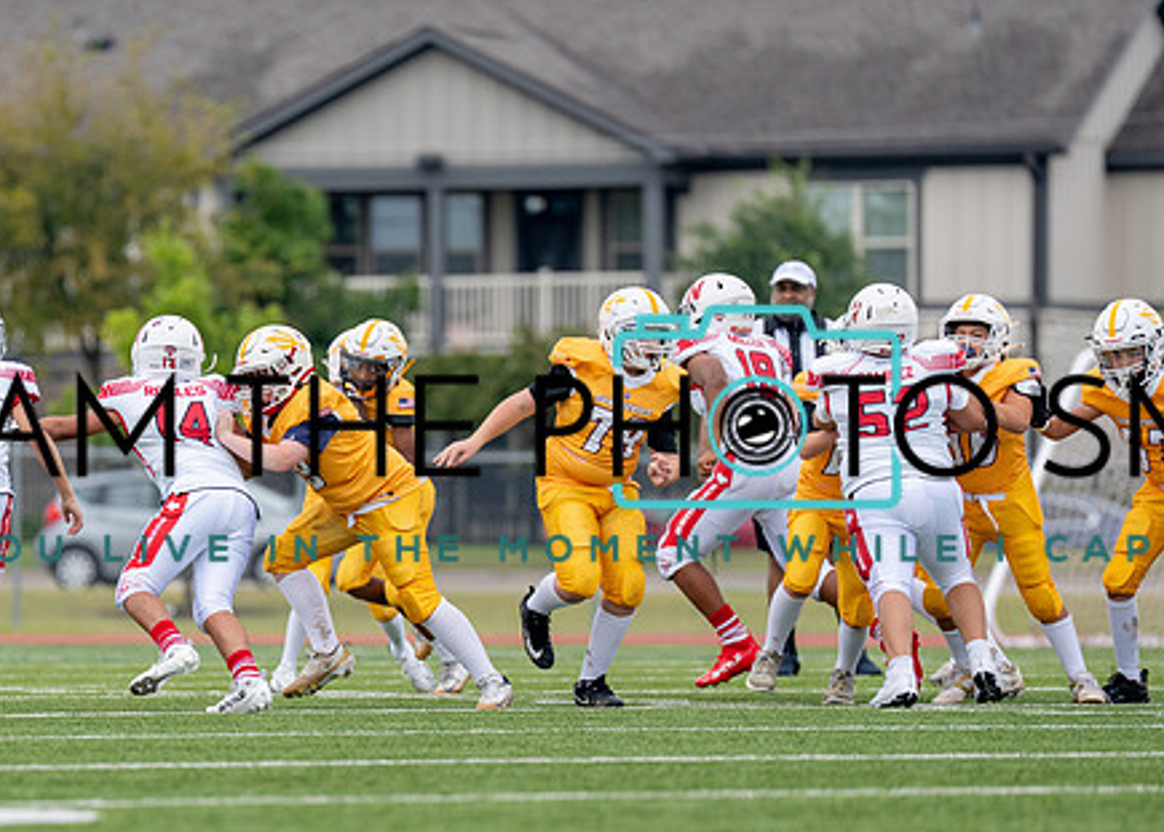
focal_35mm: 372
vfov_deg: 3.9
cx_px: 381
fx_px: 12302
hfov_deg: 5.4
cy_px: 513
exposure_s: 1/2000
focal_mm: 200
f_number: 2.8
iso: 250
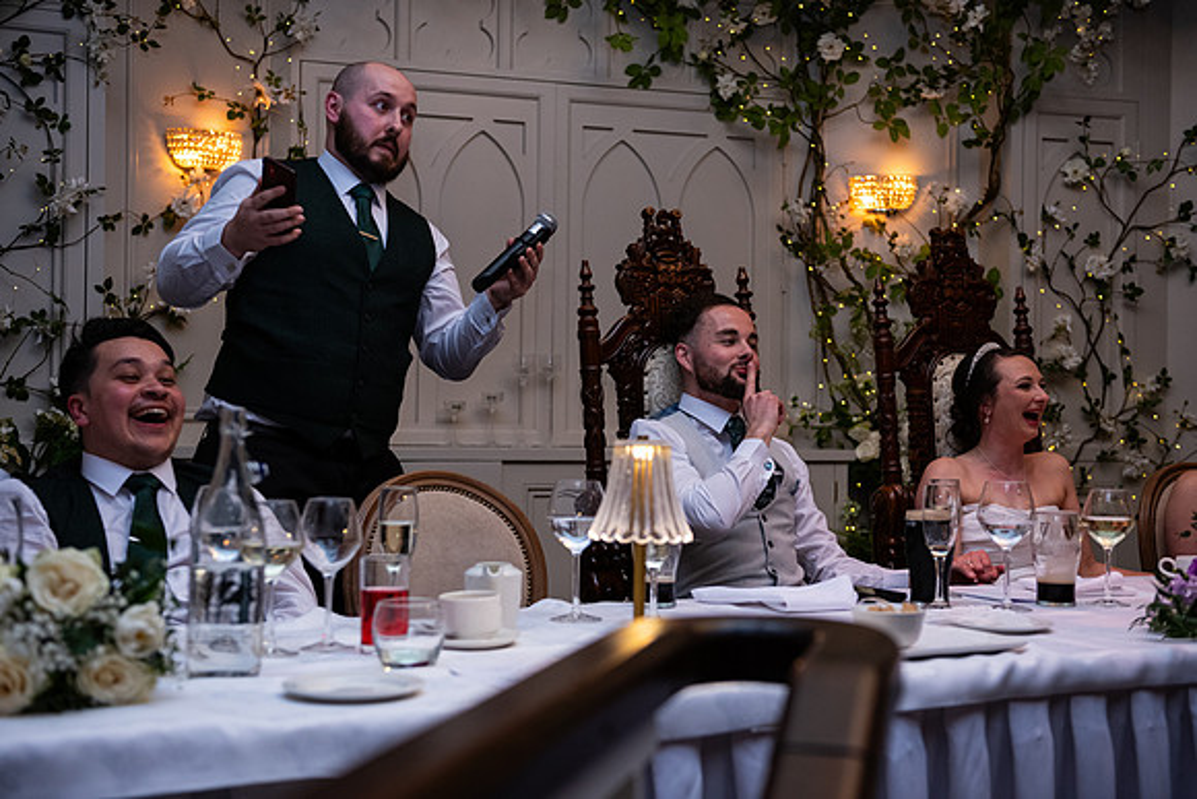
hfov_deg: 41.1
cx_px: 598
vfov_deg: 28.1
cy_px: 400
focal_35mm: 48
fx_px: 1596
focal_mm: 48
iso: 1000
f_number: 3.5
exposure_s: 1/160
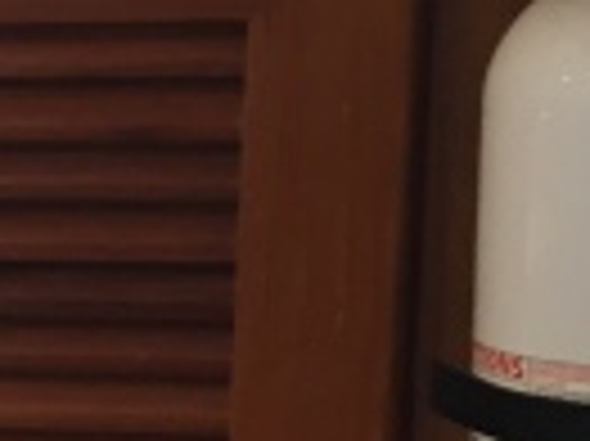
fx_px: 3014
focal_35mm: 177
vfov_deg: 8.4
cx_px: -1063
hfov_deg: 9.3
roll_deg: +4.6
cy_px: 364
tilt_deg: -13.1
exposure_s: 1/30
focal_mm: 4.15
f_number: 2.2
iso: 80
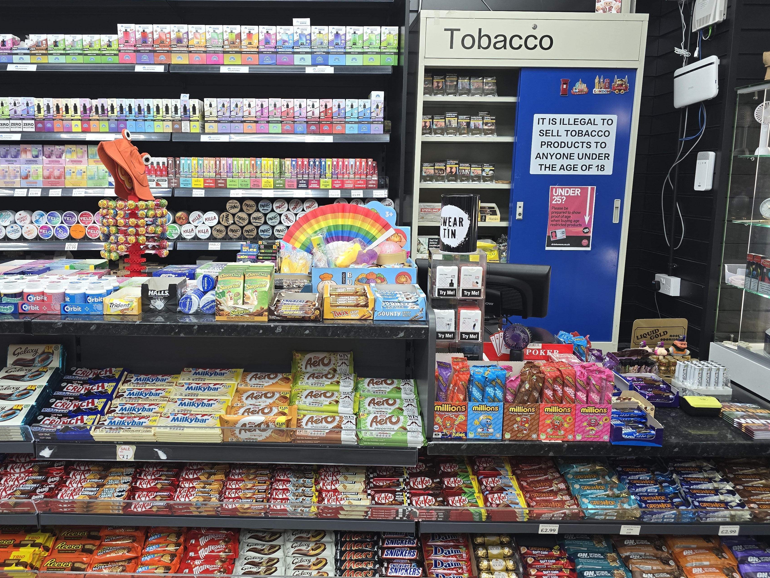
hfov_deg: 65.1
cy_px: 263
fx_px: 601
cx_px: 334
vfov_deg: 51.3
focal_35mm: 27
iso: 125
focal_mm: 6.3
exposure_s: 1/100
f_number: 1.7
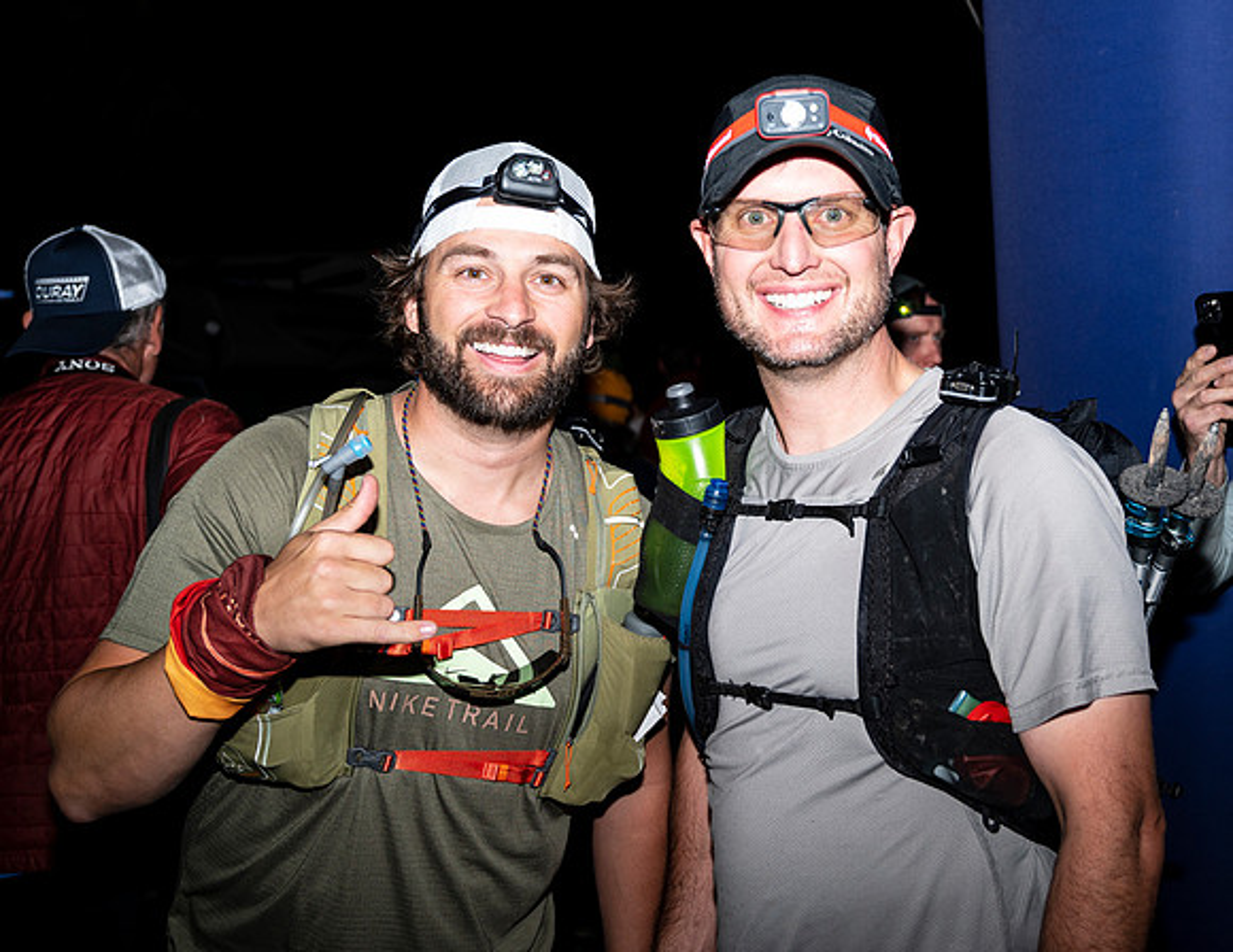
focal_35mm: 44
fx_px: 1578
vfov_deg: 33.6
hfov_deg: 42.4
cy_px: 427
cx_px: 749
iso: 320
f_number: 4
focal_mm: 36
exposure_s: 1/200
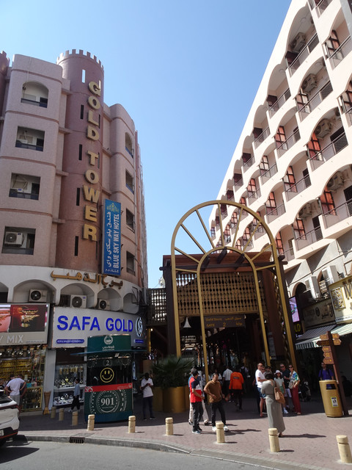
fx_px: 325
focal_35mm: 24
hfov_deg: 56.8
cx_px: 176
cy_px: 235
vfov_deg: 71.6
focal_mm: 4.25
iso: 80
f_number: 4.5
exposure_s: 1/400
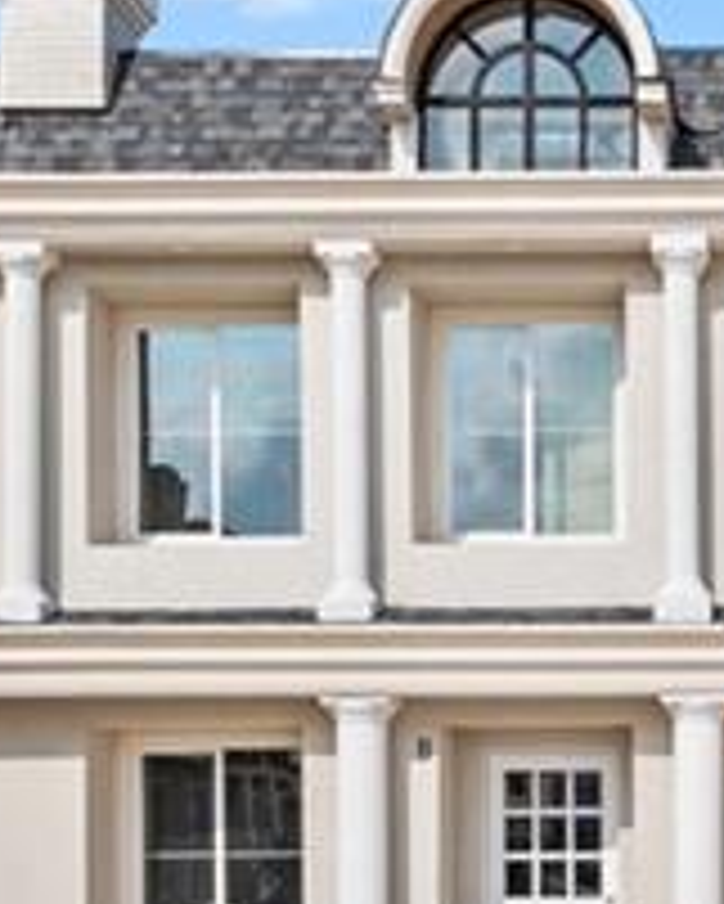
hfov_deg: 21.7
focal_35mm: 67
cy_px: 562
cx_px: 791
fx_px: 1793
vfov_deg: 28.2
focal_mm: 14
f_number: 9
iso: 50
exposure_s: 1/60
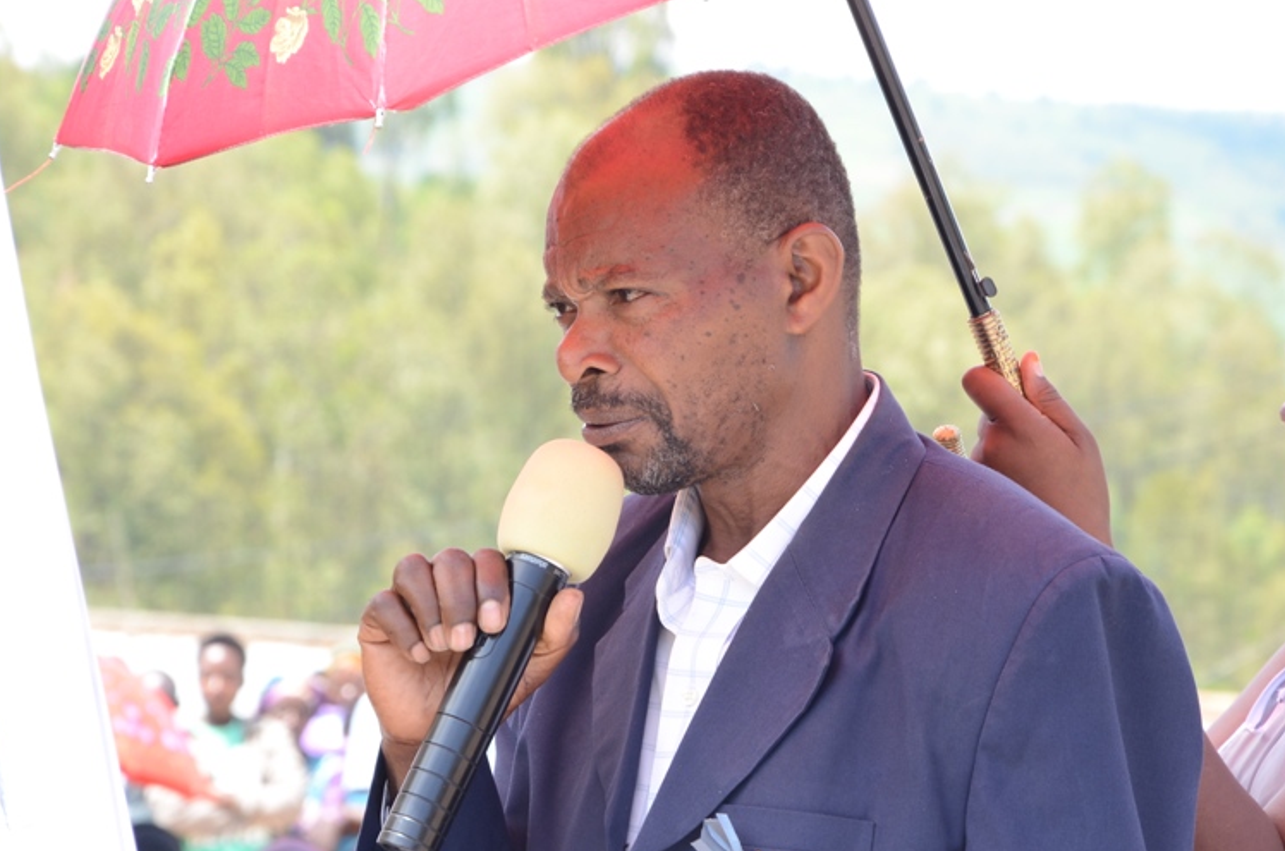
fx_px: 6002
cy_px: 445
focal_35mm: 169
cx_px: 668
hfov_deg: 12.2
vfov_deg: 8.1
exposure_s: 1/125
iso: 320
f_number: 7.1
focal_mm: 105
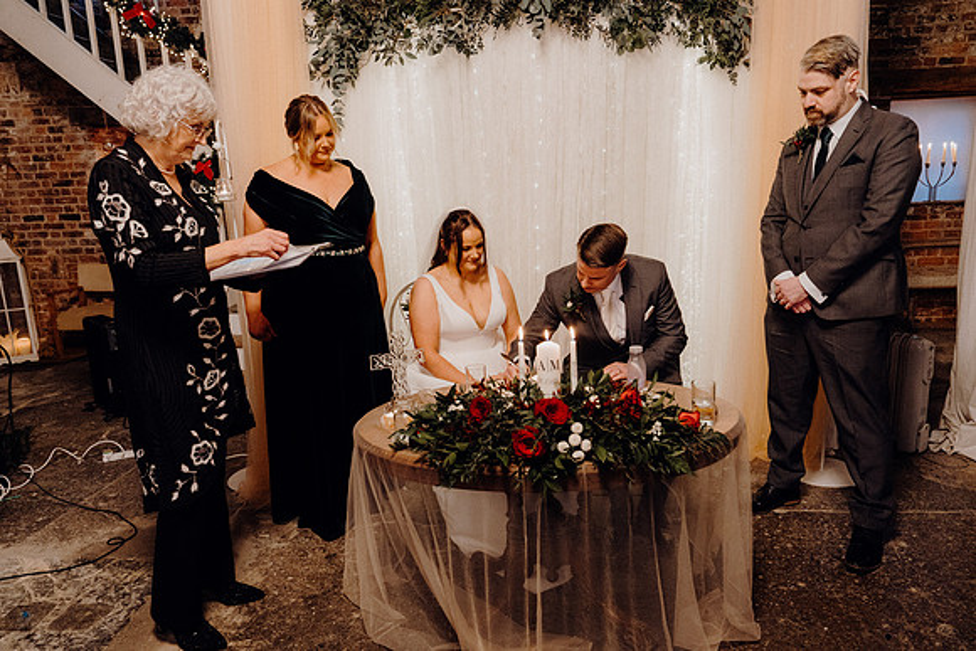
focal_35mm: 24
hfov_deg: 73.7
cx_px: 488
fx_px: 651
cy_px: 326
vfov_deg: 53.2
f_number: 3.5
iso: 4000
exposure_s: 1/160
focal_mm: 24
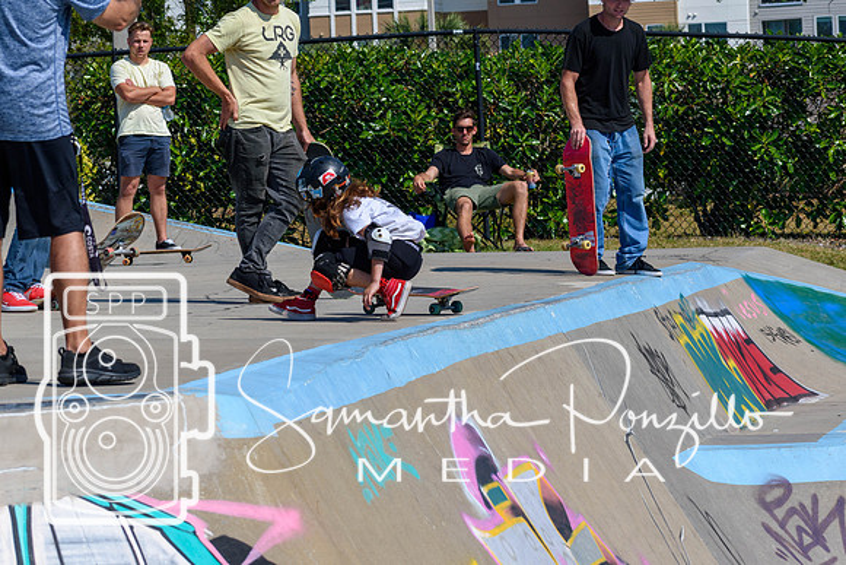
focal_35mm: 158
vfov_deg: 8.7
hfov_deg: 13.0
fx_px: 3702
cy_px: 282
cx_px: 423
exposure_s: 1/1000
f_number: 8
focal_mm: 105
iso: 200
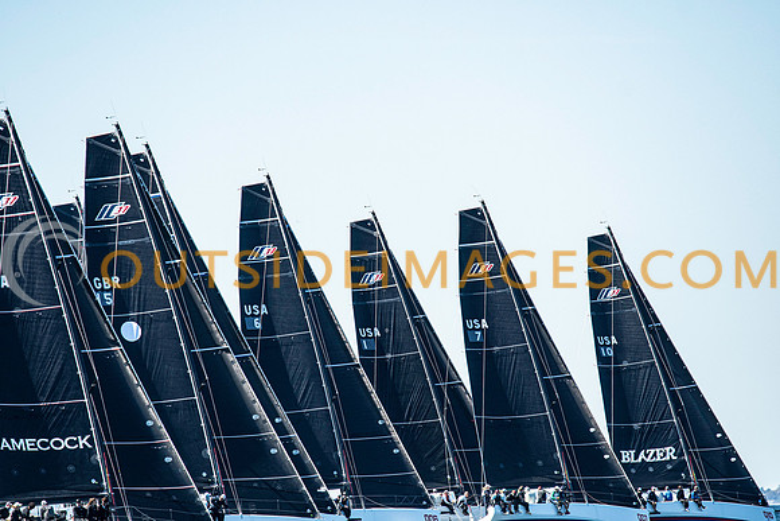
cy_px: 260
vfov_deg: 3.1
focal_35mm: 450
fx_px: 9752
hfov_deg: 4.6
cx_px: 390
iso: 320
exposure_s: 1/1250
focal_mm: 300
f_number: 5
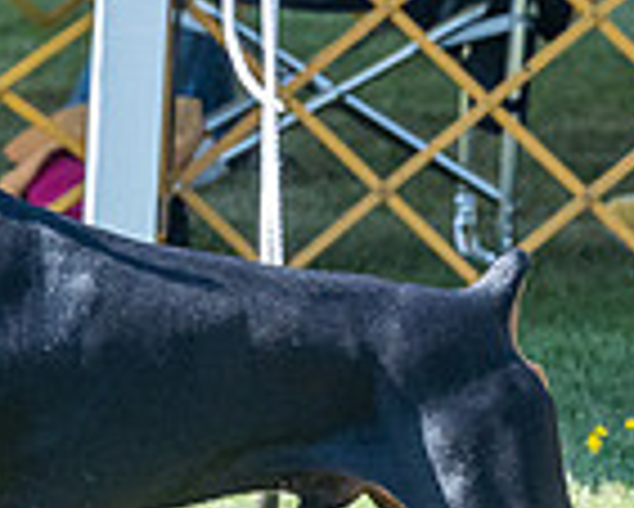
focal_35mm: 776
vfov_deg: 2.0
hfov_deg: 2.5
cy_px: -22
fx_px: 14571
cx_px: -196
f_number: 6.3
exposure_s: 1/2000
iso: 1600
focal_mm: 173
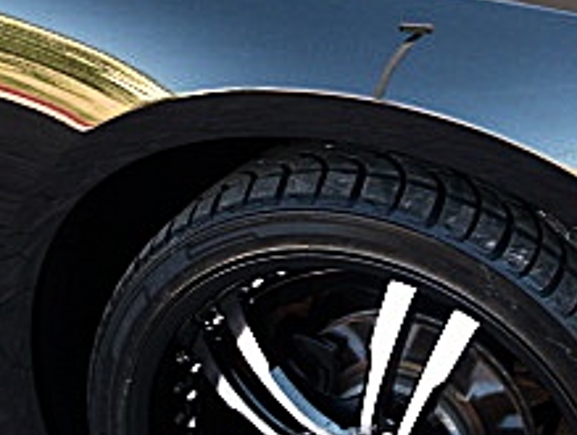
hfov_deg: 18.6
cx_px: 435
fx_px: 1753
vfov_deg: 14.1
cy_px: 179
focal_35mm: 105
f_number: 2.8
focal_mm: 6.3
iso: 100
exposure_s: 1/80
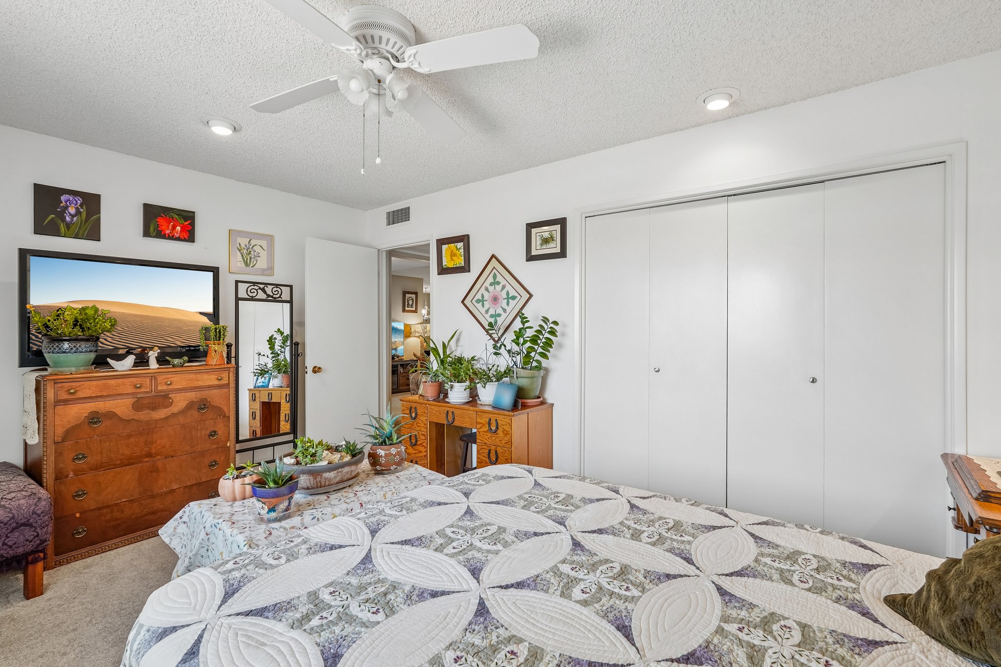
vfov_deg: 72.0
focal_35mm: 16
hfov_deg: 95.0
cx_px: 500
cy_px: 334
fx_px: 459
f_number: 8
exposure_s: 1/30
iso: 400
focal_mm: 16.5
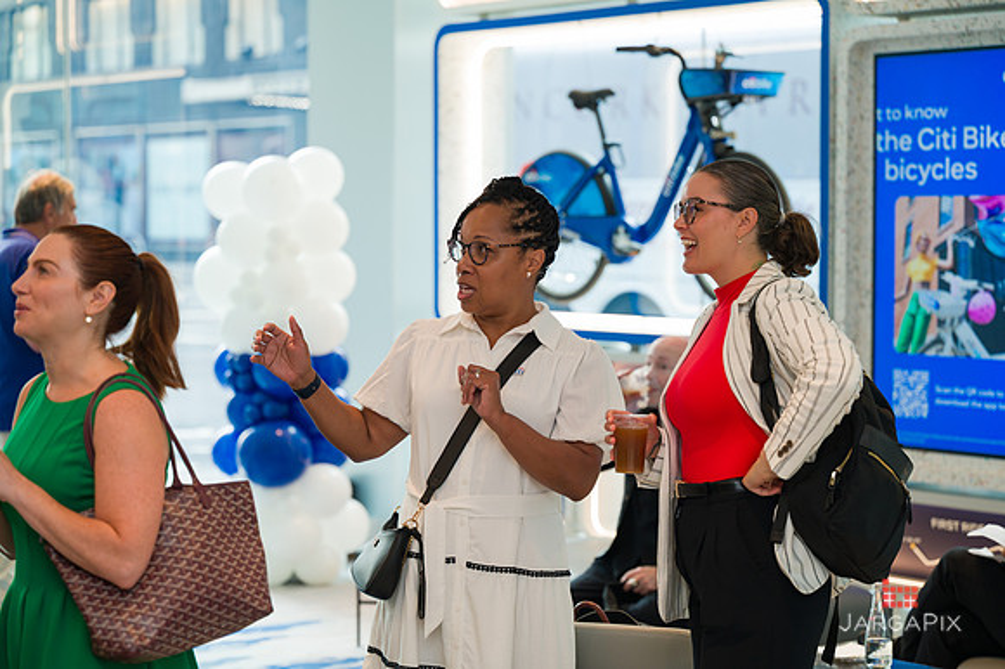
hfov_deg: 24.3
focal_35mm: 84
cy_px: 334
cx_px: 502
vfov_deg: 16.3
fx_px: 2332
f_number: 3.2
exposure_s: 1/160
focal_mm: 83
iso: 400
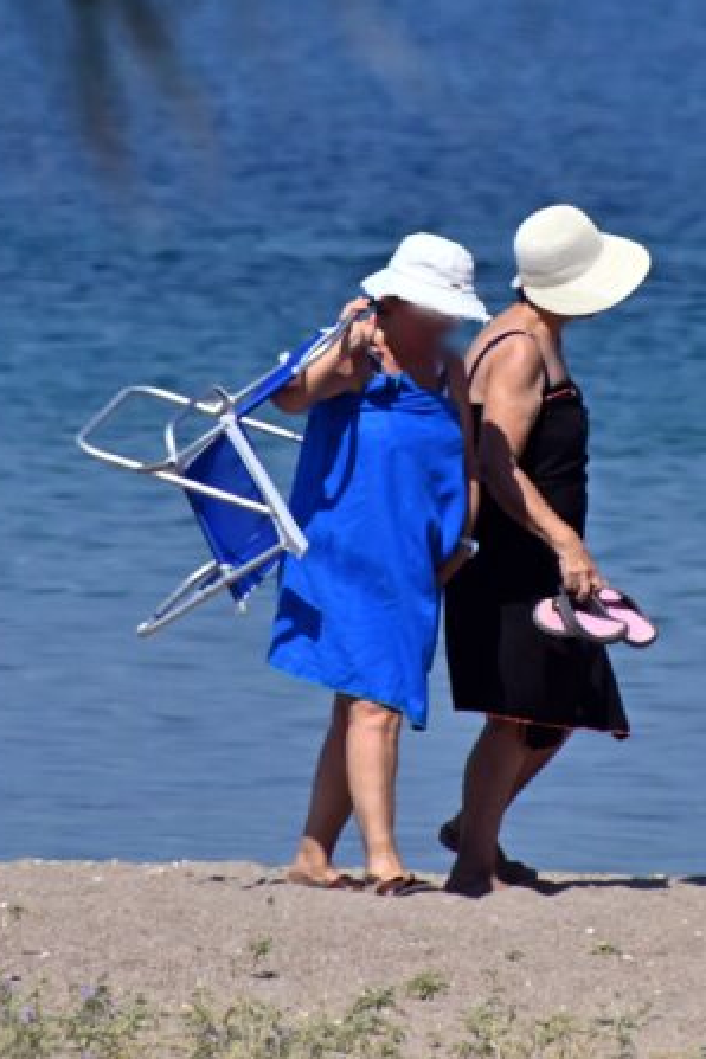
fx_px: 35562
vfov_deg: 1.7
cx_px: 479
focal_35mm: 1209
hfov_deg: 1.1
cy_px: 322
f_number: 10
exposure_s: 1/3200
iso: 640
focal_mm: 300
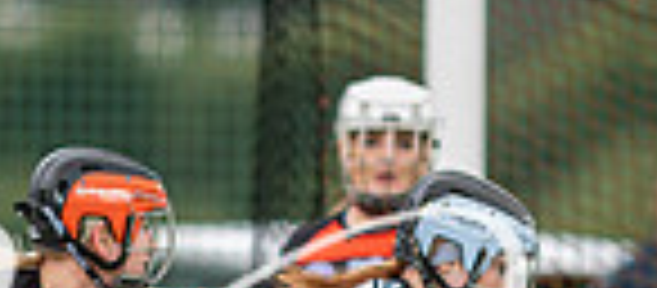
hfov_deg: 1.1
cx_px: 456
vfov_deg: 0.5
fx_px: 35810
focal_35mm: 2160
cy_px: 616
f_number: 2.8
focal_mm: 300
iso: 200
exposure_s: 1/1000
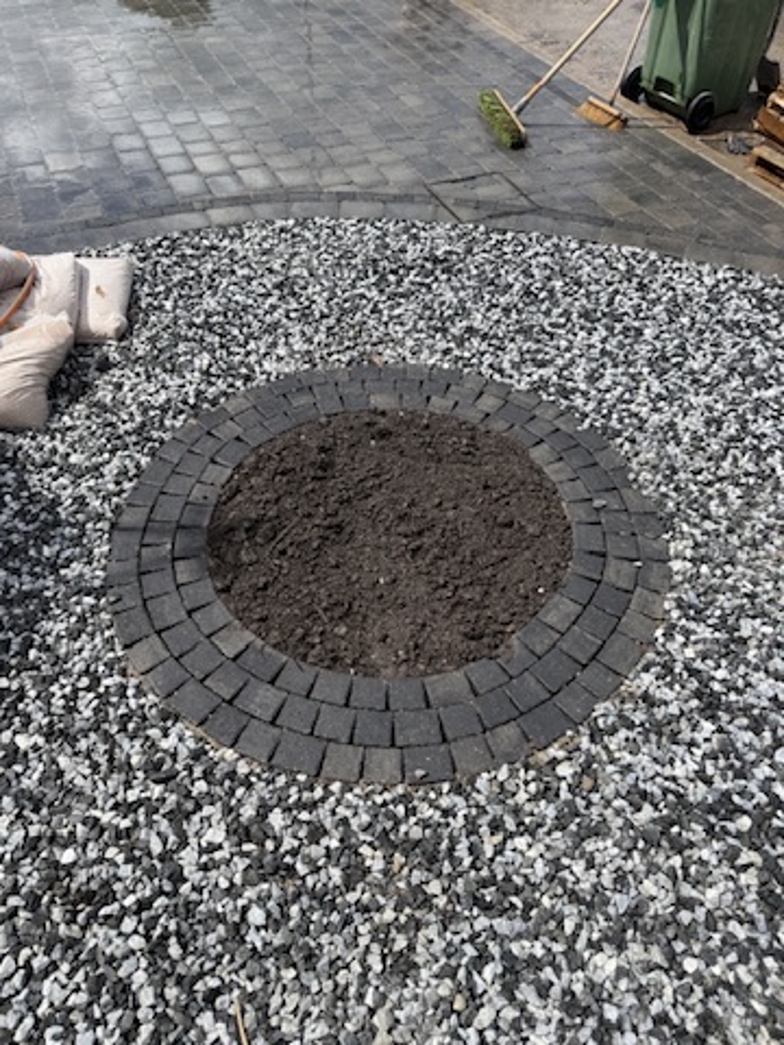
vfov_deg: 71.6
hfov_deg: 56.8
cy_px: 522
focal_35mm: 24
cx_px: 392
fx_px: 725
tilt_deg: -48.6
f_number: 1.78
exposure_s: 1/2907
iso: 80
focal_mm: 6.76
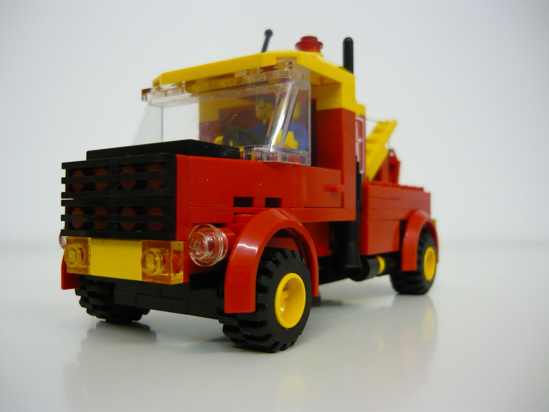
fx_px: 523
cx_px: 274
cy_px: 206
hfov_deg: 55.4
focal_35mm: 33
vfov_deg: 42.9
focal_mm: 5.5
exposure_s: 1/30
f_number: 2.8
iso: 250
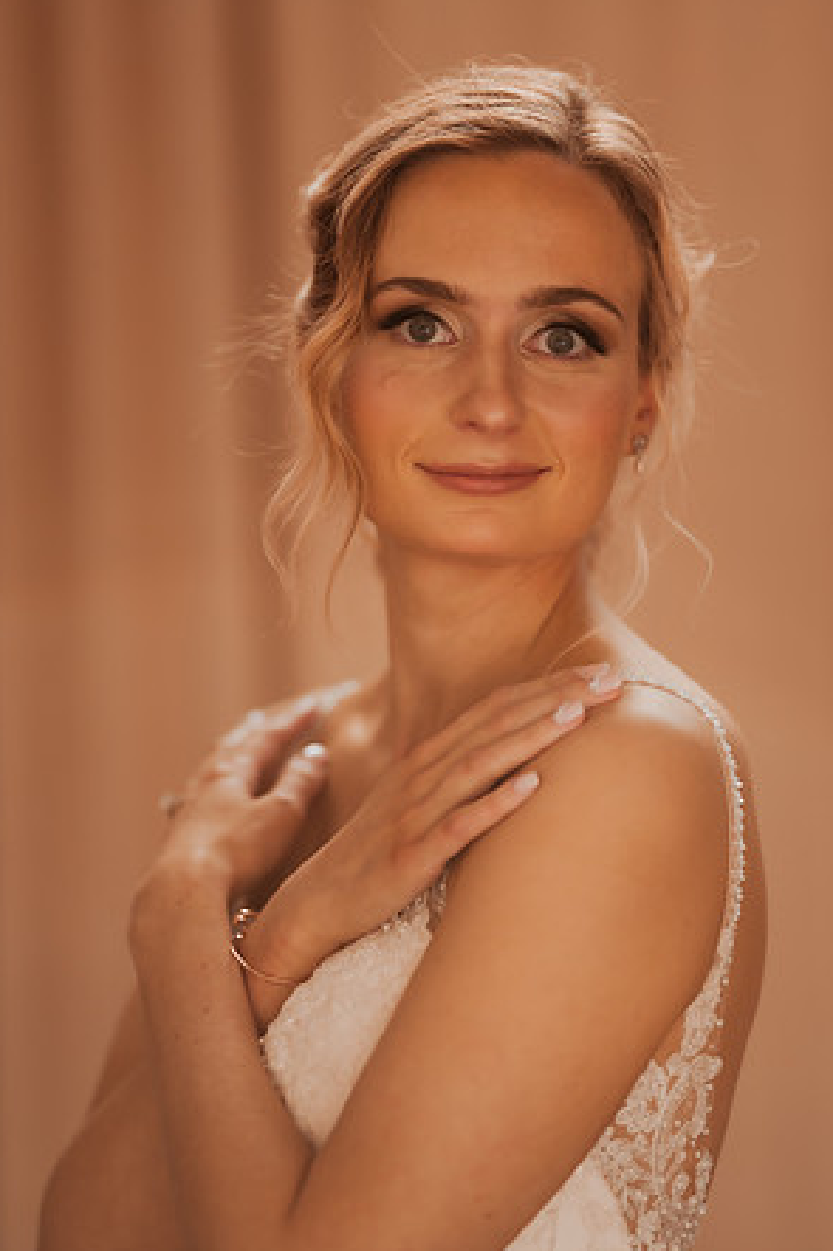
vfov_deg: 15.0
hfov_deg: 10.0
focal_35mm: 137
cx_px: 416
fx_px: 4758
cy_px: 618
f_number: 1.8
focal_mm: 135
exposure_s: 1/800
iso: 320
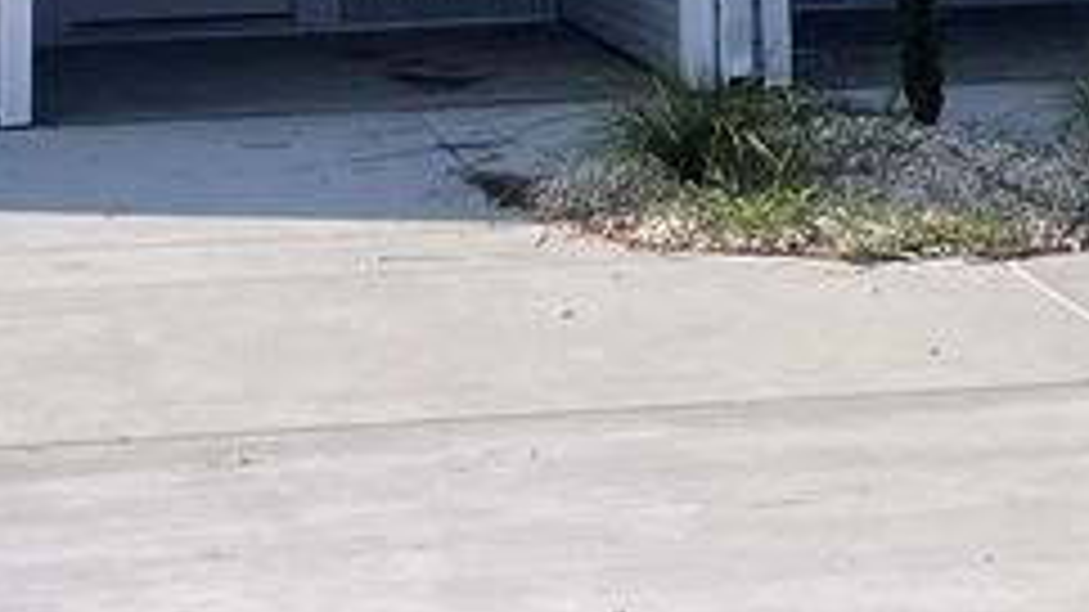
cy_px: -824
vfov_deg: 9.1
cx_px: 639
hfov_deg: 17.9
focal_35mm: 120
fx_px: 3464
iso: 50
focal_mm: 5.7
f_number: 1.5
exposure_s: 1/3704
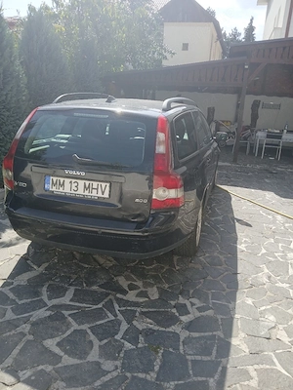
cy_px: 195
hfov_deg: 53.1
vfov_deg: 67.3
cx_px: 146
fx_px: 293
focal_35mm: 26
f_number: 1.8
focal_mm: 3.98
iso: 20
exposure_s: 1/270
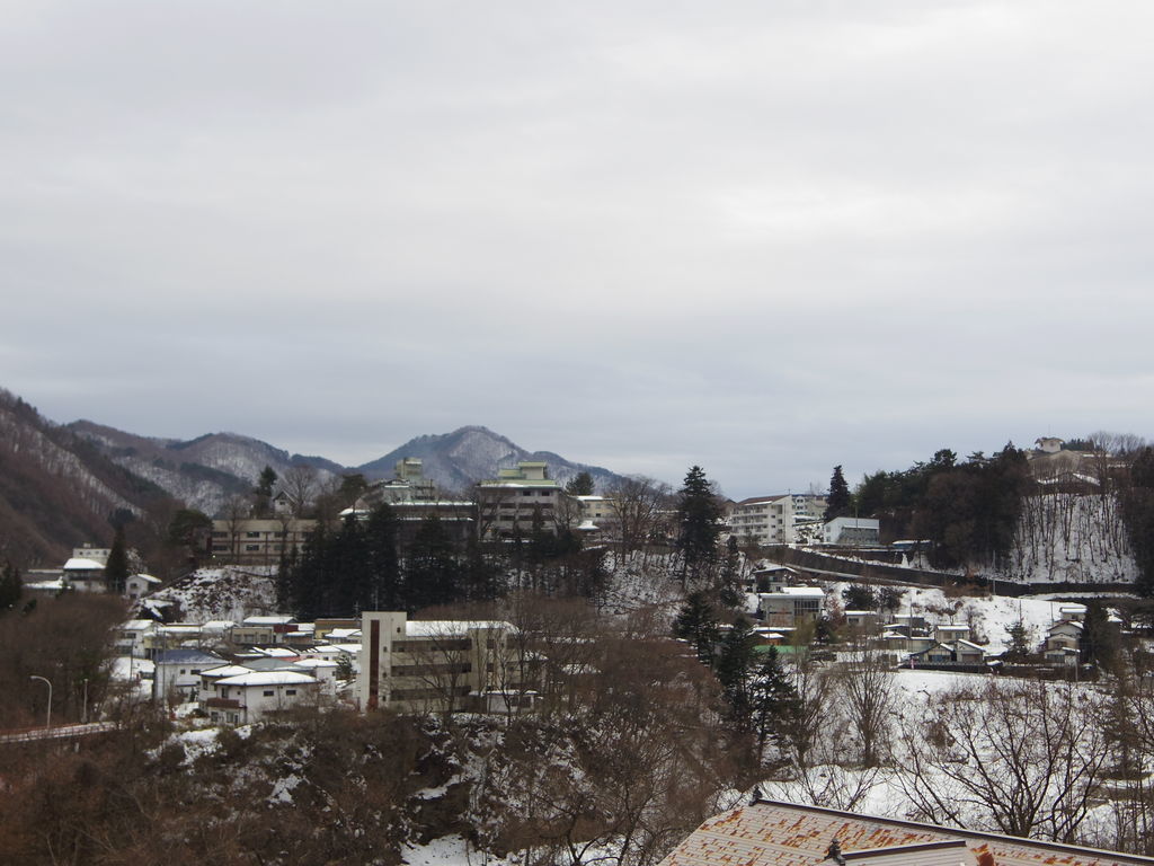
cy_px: 433
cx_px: 577
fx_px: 1567
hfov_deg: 40.4
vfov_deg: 30.9
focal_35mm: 47
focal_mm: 8.5
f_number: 3.2
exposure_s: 1/250
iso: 125
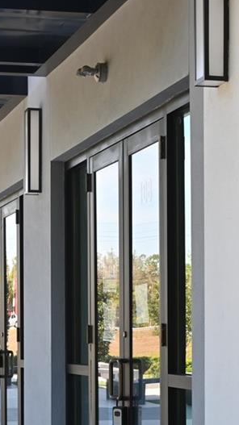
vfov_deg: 17.2
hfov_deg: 9.7
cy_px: 321
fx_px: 1399
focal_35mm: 124
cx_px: 213
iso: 180
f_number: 5.6
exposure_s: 1/250
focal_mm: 26
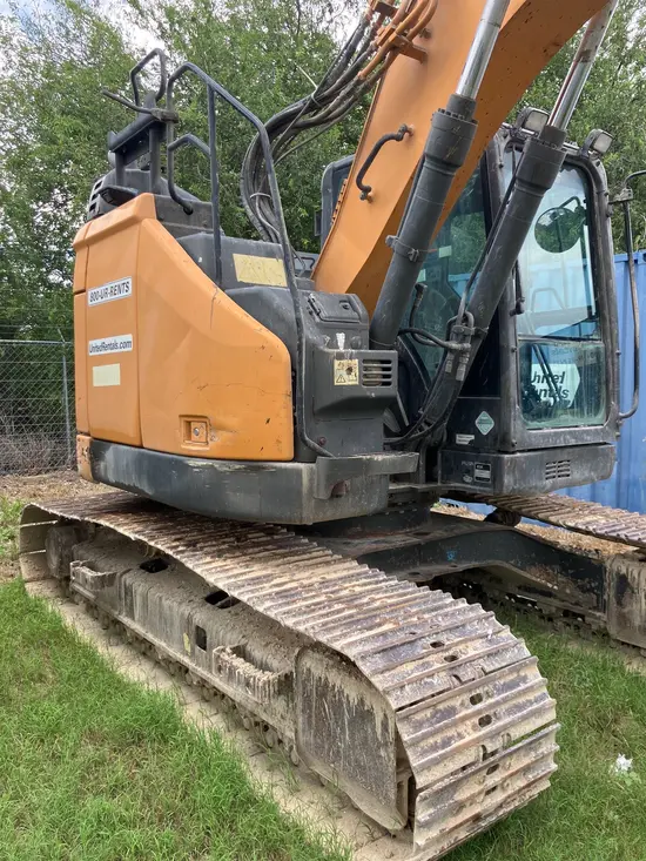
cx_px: 323
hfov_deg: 49.8
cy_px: 430
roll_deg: -0.6
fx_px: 697
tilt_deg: -4.7
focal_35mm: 28
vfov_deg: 63.4
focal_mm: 3.99
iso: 32
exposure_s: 1/426
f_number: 1.8
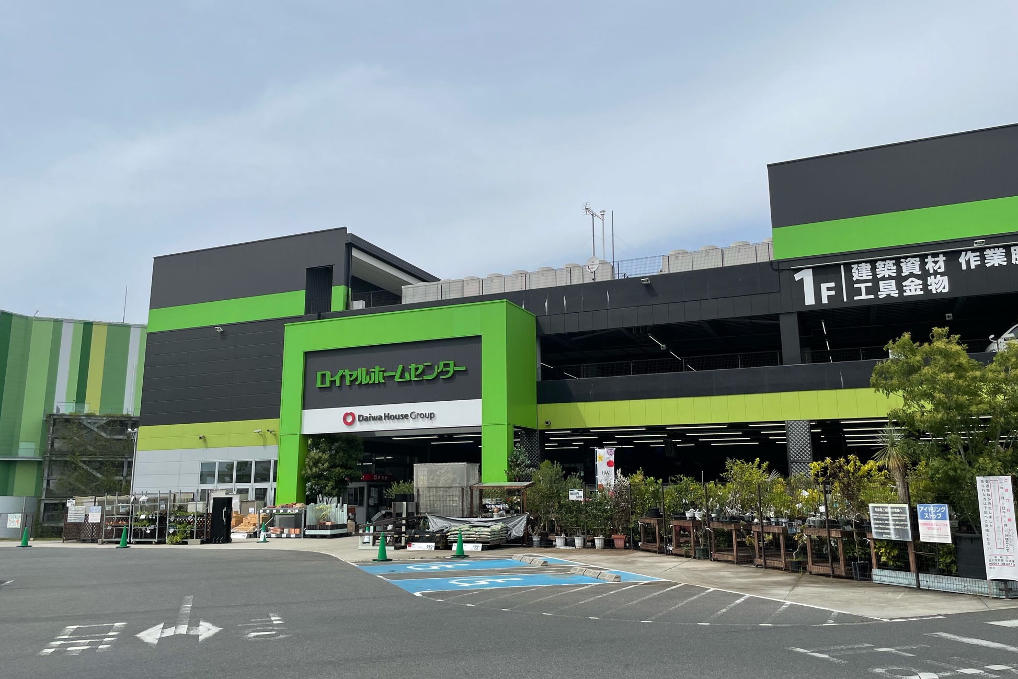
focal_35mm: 28
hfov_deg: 65.5
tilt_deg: +11.9
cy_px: 346
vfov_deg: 46.4
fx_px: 792
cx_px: 501
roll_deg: +0.5
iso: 32
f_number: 1.6
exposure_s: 1/5556
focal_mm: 4.2
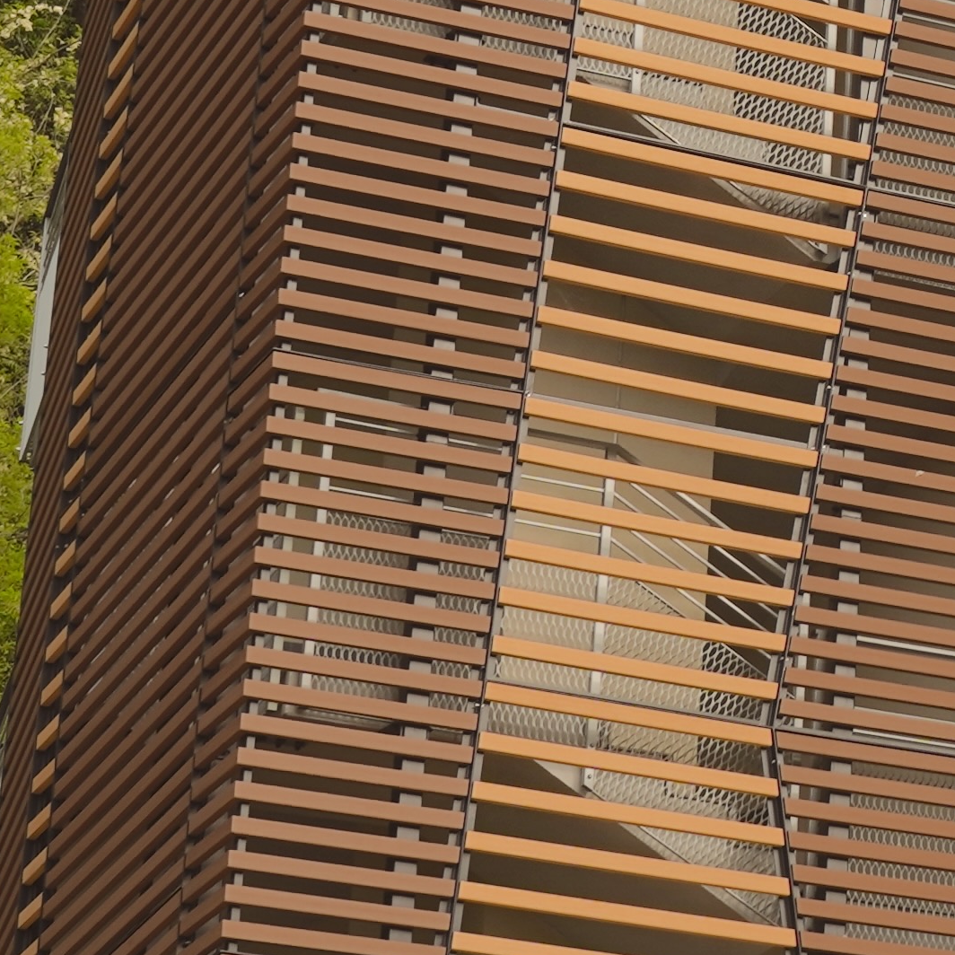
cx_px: 1678
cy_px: 17
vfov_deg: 10.4
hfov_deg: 9.9
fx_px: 5230
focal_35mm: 168
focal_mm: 23.3
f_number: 8
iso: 100
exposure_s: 1/125
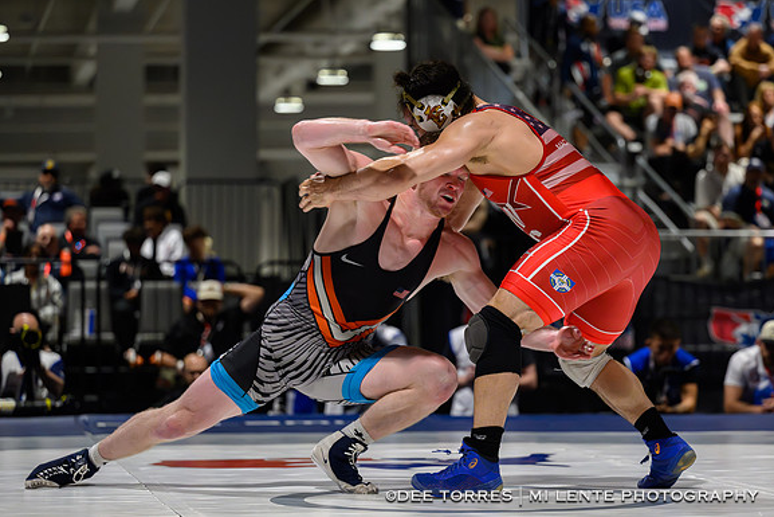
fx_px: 2580
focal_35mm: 120
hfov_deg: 17.1
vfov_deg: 11.4
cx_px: 429
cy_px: 273
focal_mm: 103
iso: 5600
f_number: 2.8
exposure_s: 1/800
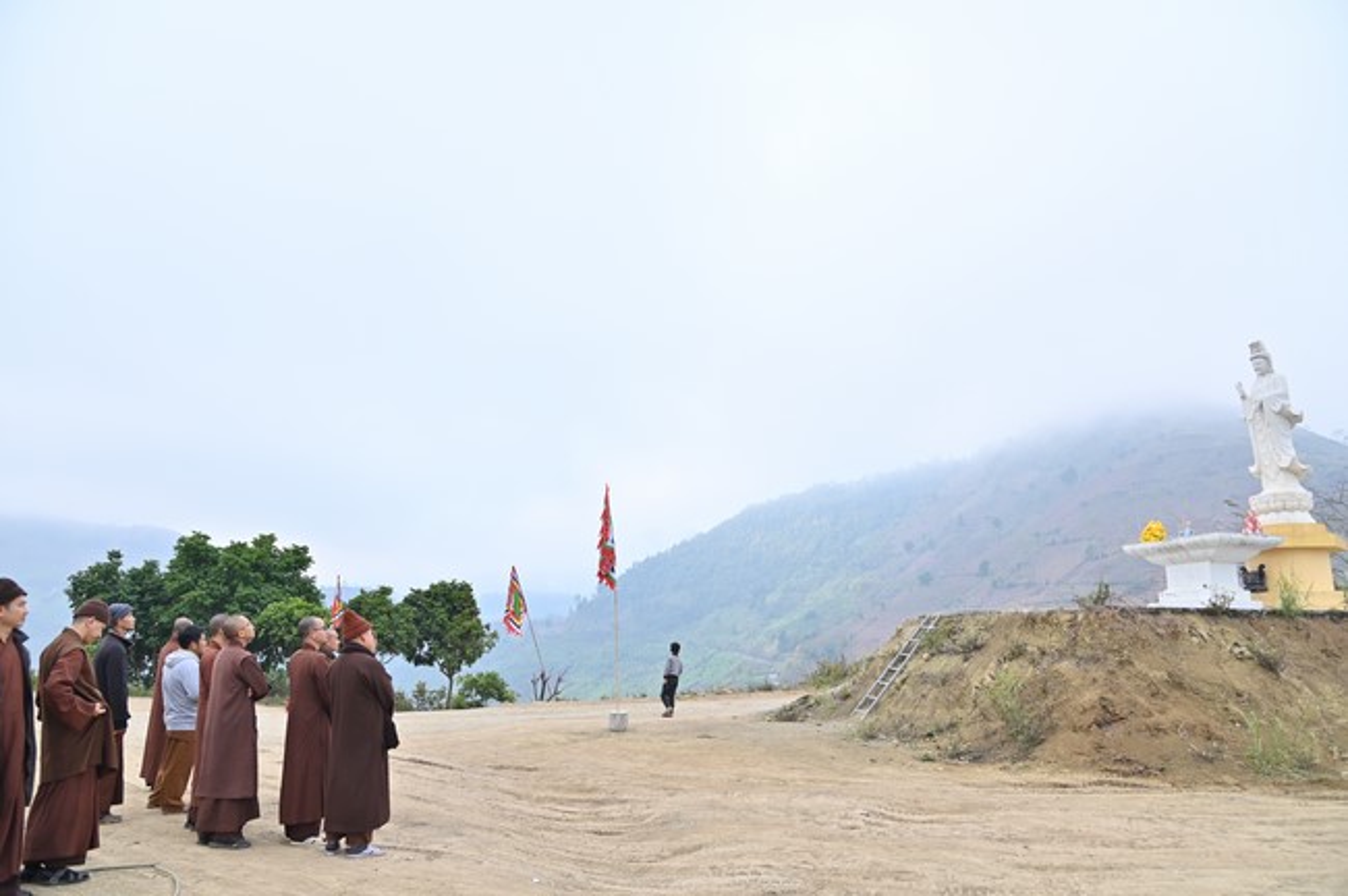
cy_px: 448
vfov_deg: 53.0
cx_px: 674
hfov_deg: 73.8
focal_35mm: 24
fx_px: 898
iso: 160
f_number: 5.6
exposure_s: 1/160
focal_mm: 24
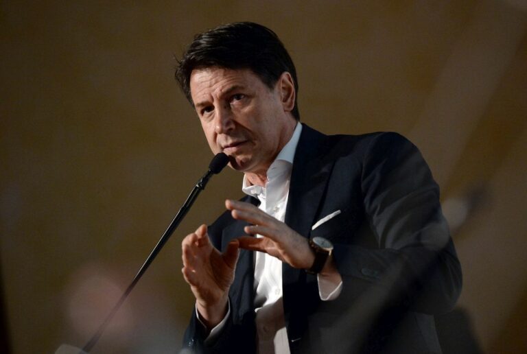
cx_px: 264
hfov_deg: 10.3
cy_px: 177
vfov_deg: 6.9
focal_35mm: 200
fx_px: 2935
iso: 3200
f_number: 3.5
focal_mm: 200
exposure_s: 1/250
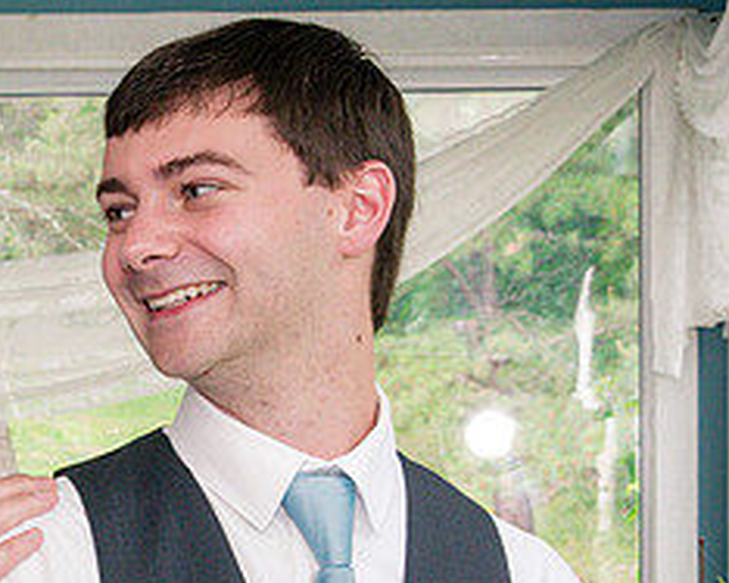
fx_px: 3364
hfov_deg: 12.2
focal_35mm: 156
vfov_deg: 9.9
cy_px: 429
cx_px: -47
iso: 1250
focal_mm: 45
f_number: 10
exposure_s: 1/125
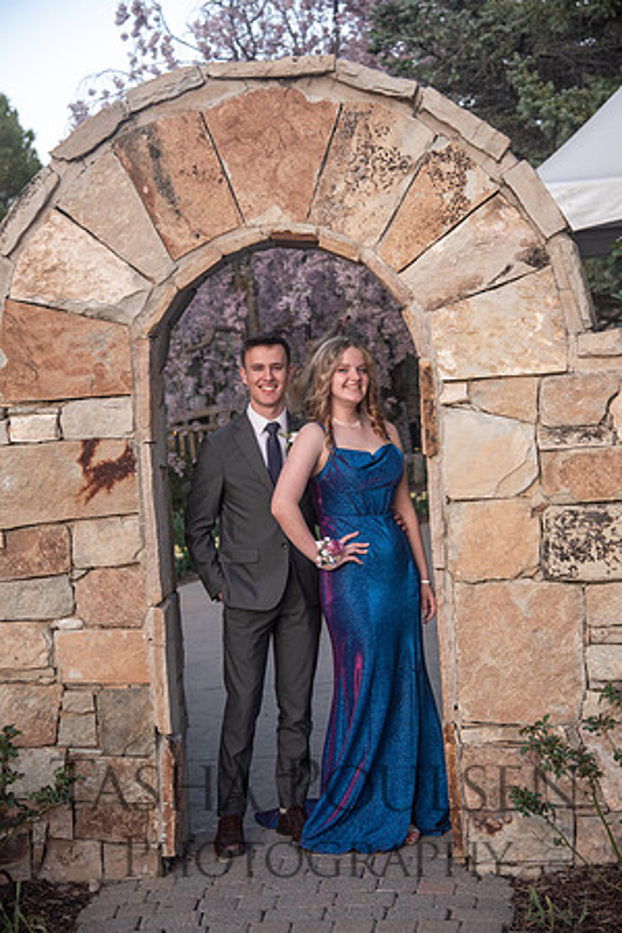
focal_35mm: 58
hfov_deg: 23.4
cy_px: 466
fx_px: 1503
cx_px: 311
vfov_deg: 34.5
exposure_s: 1/125
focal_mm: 58
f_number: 4.5
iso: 500
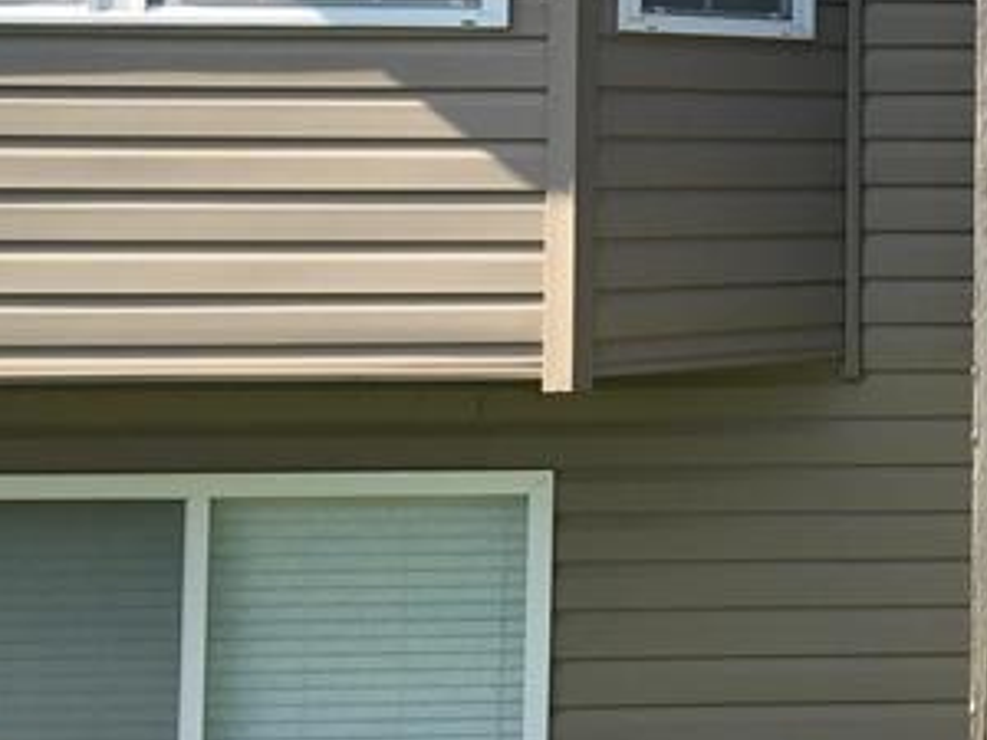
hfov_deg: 18.0
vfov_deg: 14.7
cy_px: 33
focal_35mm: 99
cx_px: 1408
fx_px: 2823
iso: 25
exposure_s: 1/674
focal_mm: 4.15
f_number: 2.2
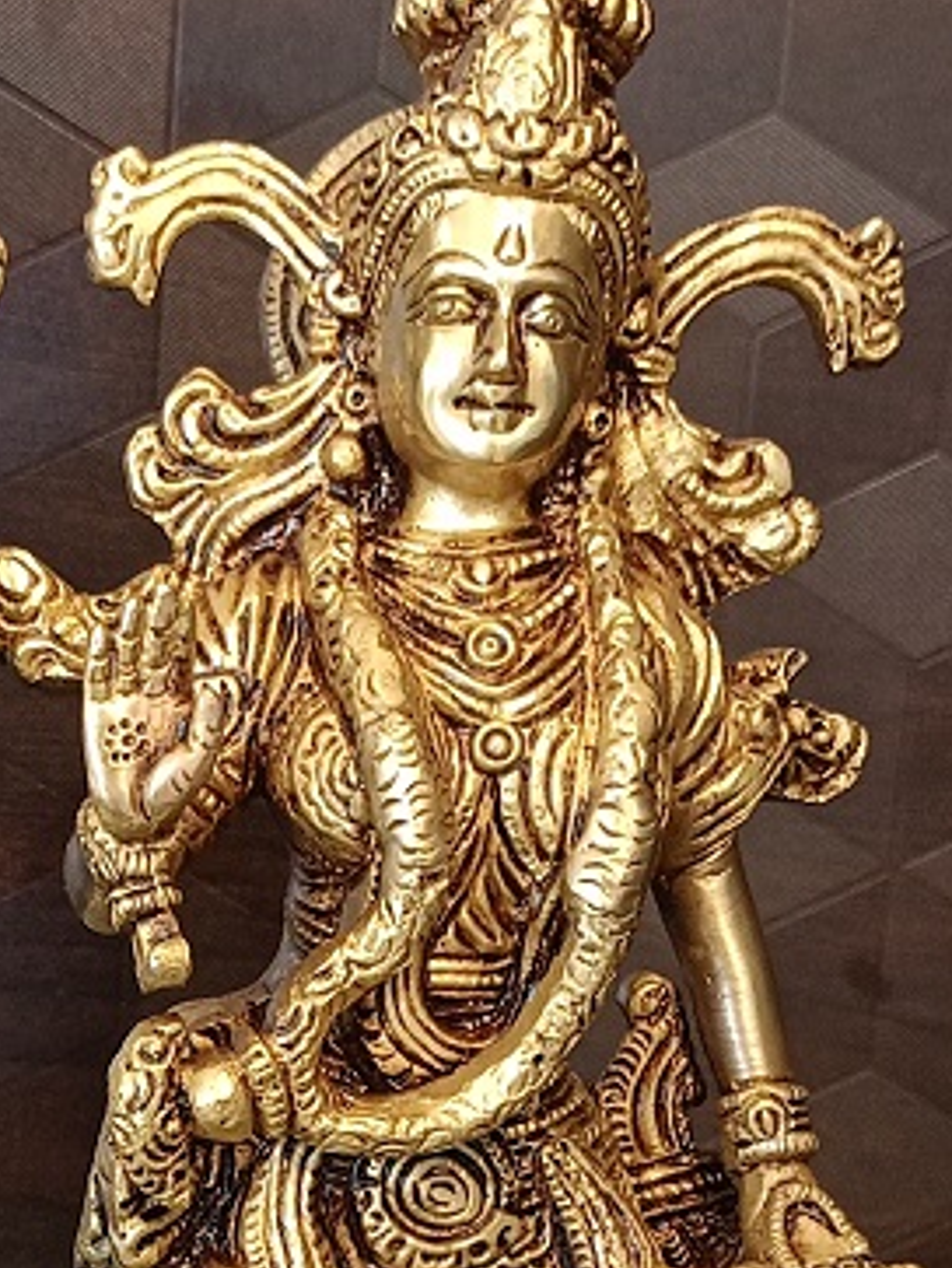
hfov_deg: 14.2
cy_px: 1203
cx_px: 46
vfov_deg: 18.7
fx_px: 3772
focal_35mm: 103
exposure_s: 1/50
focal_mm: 4.7
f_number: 1.79
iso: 1393
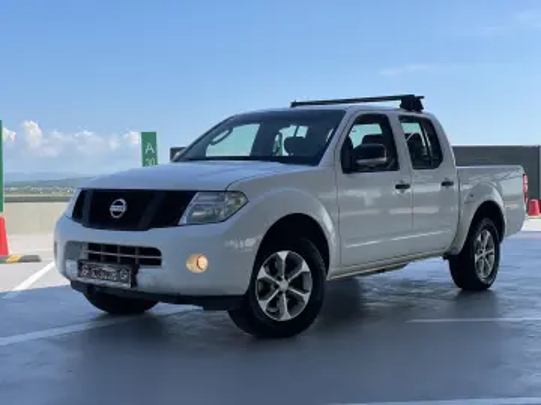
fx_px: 813
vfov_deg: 28.0
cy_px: 202
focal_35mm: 52
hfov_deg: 36.8
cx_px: 270
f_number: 2
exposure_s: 1/1370
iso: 32
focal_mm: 6
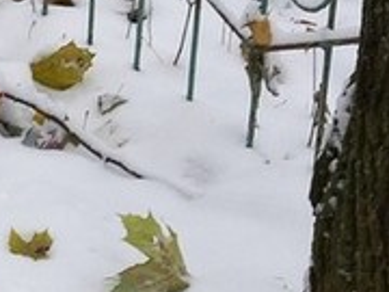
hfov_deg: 12.7
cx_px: -311
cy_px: -82
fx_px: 1596
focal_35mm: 142
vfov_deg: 10.2
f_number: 2
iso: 50
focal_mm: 4.6
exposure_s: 1/50
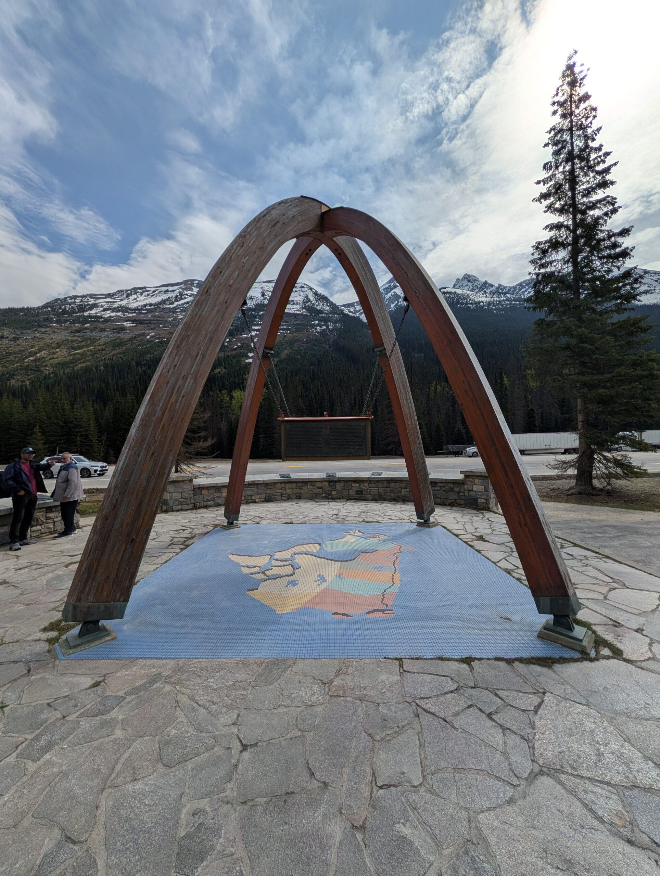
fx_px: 304
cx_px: 330
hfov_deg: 94.6
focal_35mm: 12
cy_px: 438
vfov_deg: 110.5
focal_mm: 2.02
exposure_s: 1/14706
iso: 52
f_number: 1.7
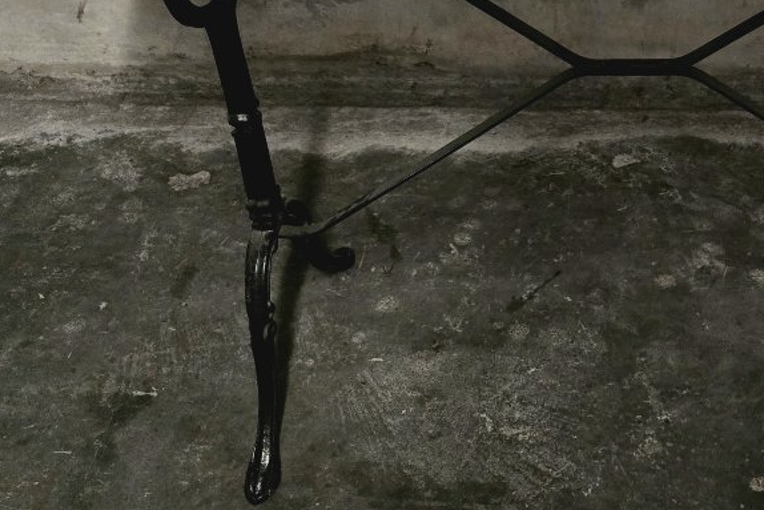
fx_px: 1061
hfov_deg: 37.8
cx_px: 636
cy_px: 59
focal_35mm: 50
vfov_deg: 26.2
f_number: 1.7
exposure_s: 1/101
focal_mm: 6.3
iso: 2000
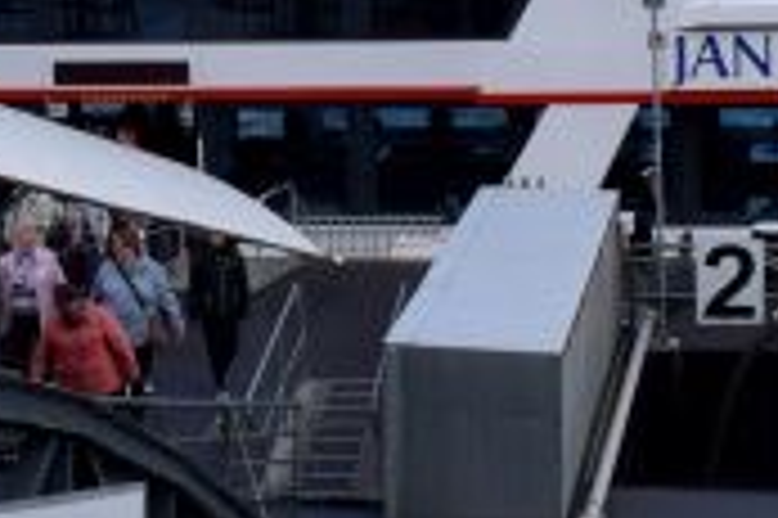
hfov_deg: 16.4
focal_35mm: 125
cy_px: 151
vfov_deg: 10.9
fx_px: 2699
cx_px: 360
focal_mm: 18
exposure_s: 1/400
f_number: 10
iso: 200
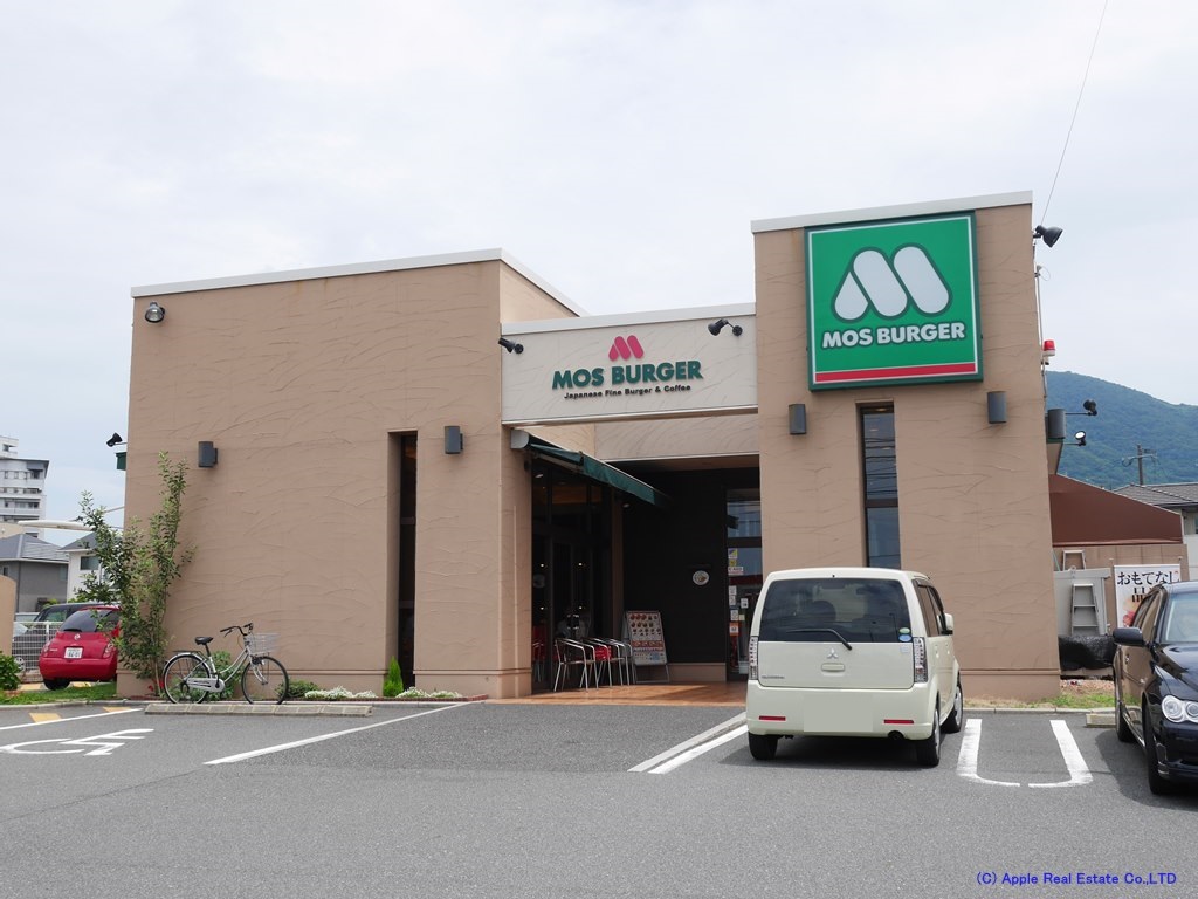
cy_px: 450
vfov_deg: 39.7
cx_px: 599
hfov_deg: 51.4
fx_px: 1246
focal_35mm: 36
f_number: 9
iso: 200
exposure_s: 1/400
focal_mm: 18
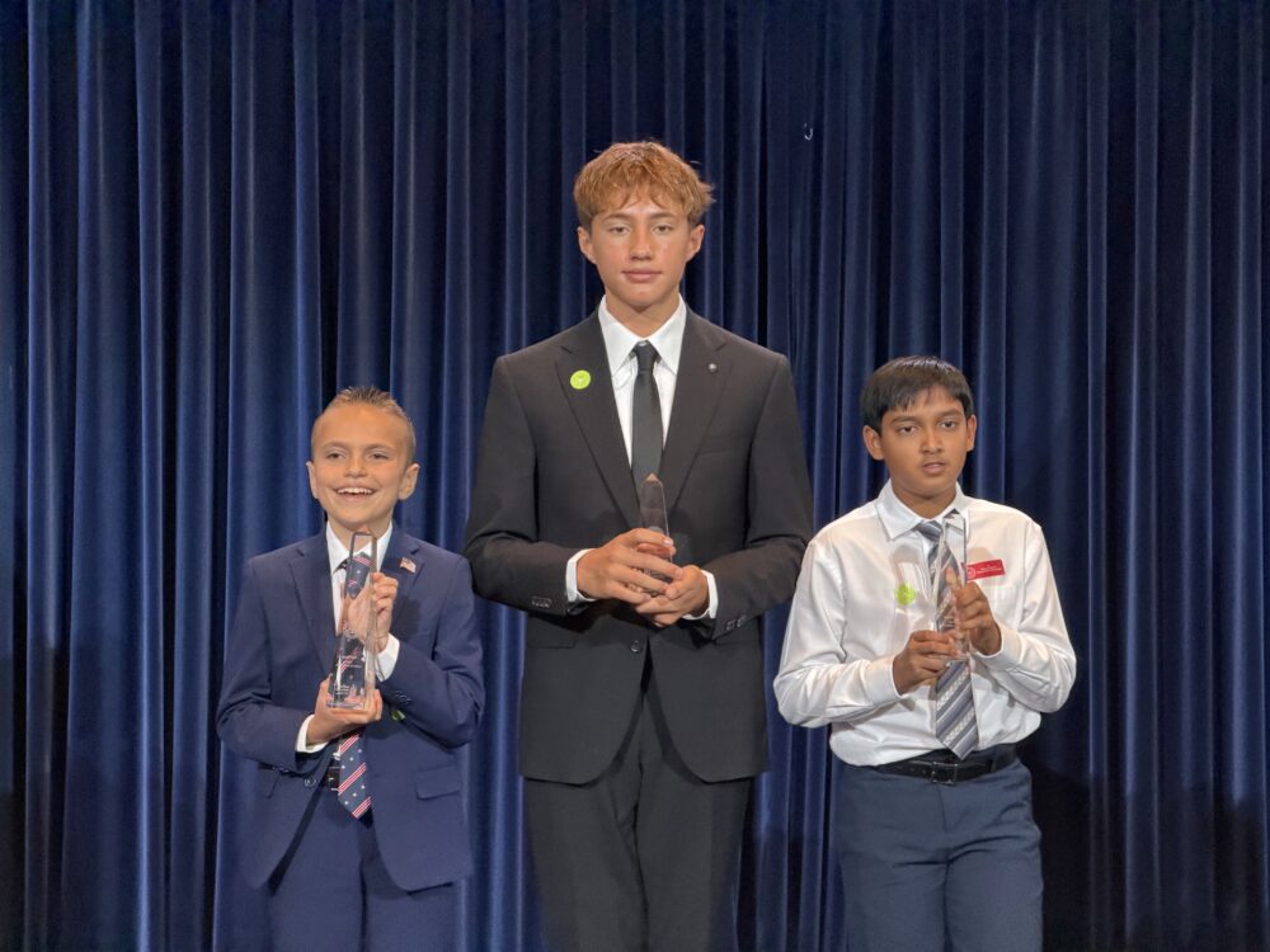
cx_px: 635
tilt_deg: -2.2
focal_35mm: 100
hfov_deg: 19.6
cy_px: 476
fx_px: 3669
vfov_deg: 14.8
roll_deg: +0.4
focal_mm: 16.89
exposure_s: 1/75
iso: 500
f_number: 2.8
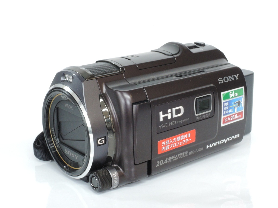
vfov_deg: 21.9
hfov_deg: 29.0
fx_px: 538
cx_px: 139
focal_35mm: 67
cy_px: 104
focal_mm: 14.3
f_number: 8
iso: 800
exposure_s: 1/10
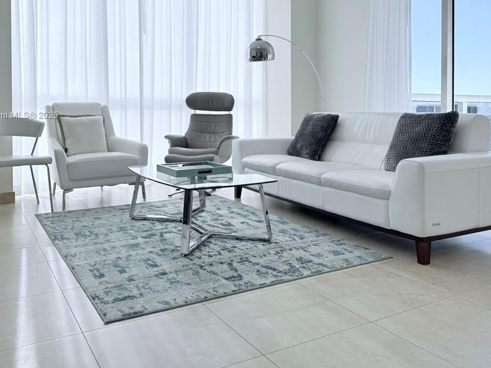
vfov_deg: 42.2
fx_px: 468
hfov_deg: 55.3
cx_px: 261
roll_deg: +0.3
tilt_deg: -0.6
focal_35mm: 33
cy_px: 116
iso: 100
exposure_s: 1/931
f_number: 1.78
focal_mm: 6.76
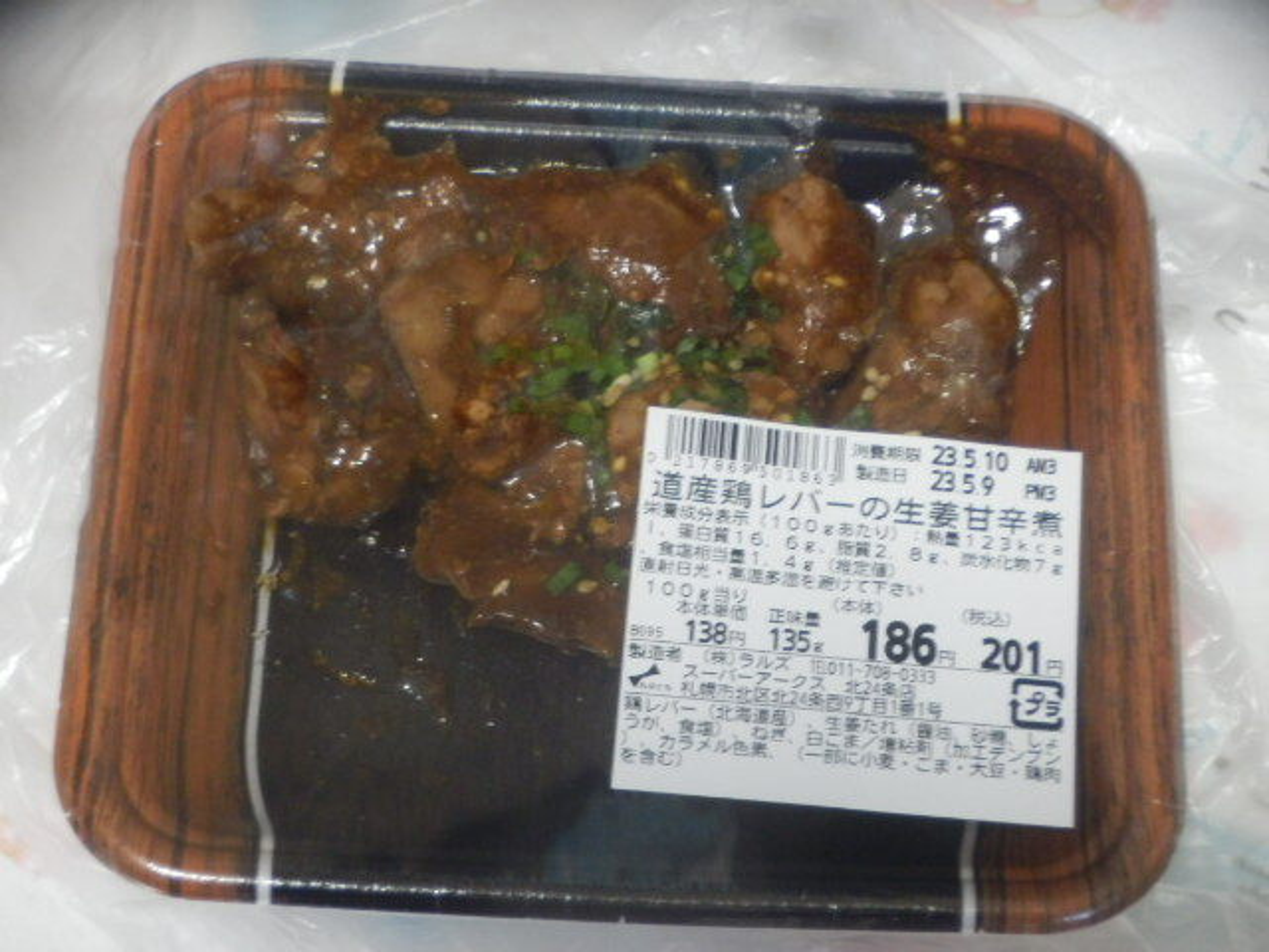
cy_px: 476
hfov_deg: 20.4
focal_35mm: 96
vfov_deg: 15.4
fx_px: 3519
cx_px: 634
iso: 800
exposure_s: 1/13
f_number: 5.3
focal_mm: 17.1
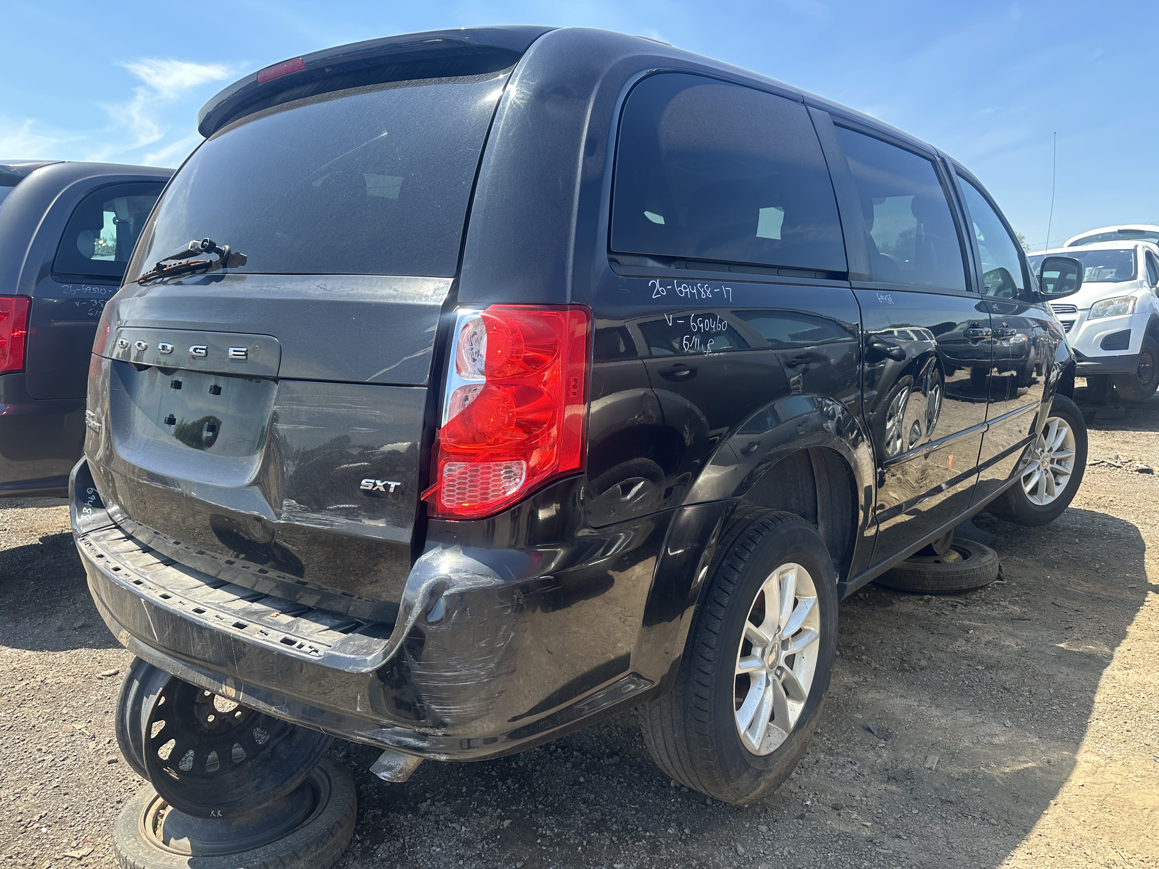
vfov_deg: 56.8
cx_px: 580
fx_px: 804
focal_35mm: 24
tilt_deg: -7.0
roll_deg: -0.4
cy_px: 434
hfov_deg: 71.6
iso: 80
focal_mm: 6.86
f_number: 1.78
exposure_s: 1/971
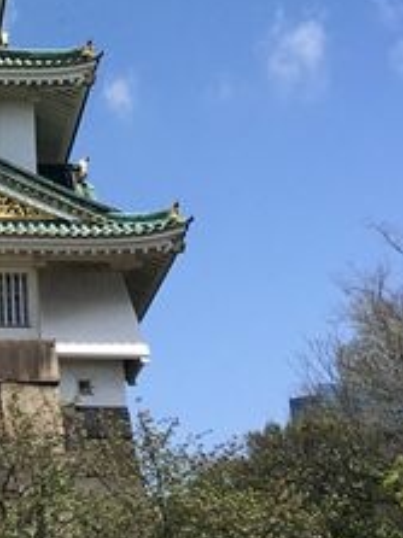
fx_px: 1616
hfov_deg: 13.6
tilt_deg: +32.7
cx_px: -147
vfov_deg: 17.7
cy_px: -171
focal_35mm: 104
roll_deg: -2.5
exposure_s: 1/2079
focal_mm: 4.15
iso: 25
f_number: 2.2
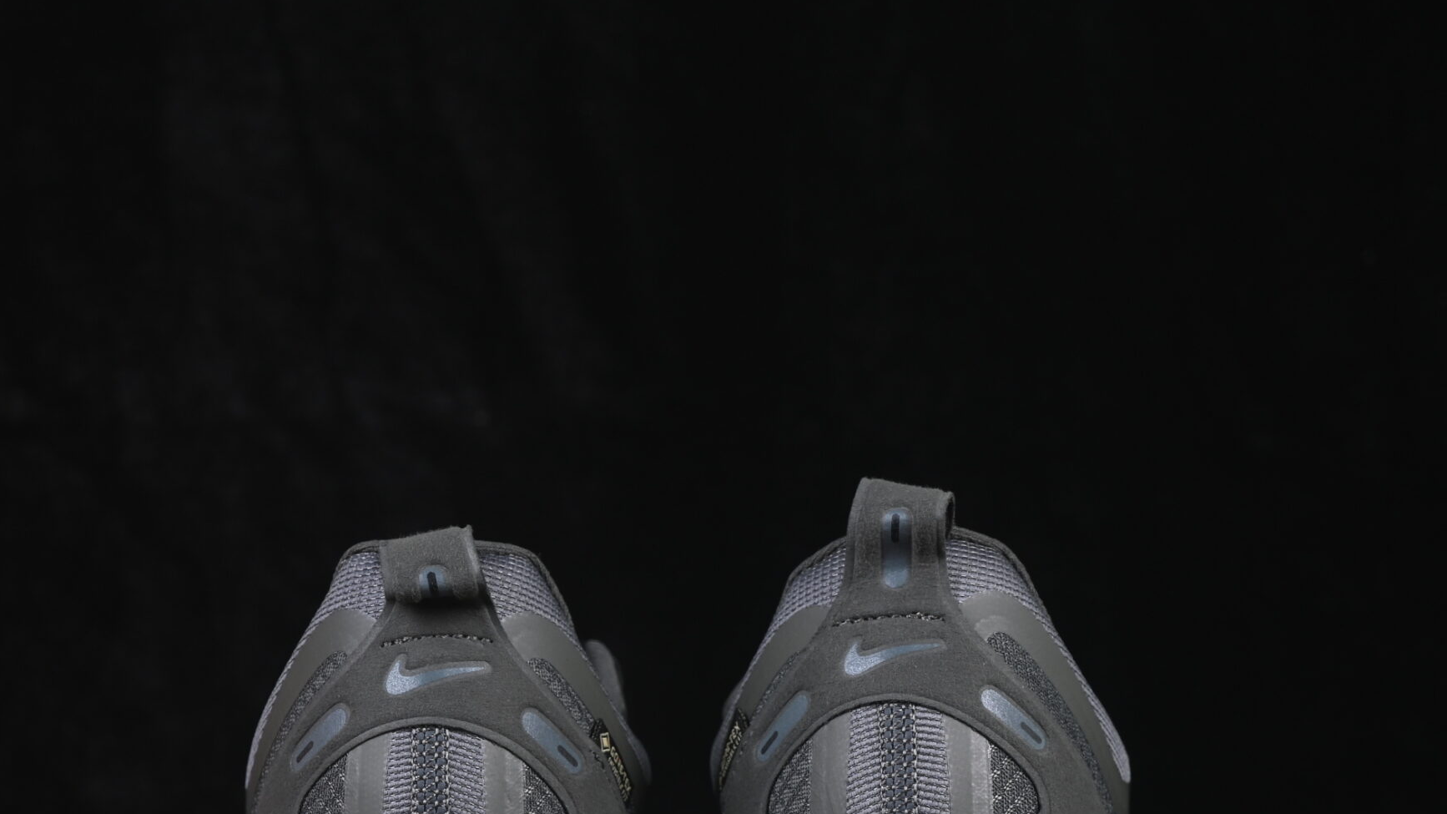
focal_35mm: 116
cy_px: 696
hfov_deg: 18.5
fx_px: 4450
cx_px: 673
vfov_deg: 10.4
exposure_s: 1/80
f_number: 7.1
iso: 160
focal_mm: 50
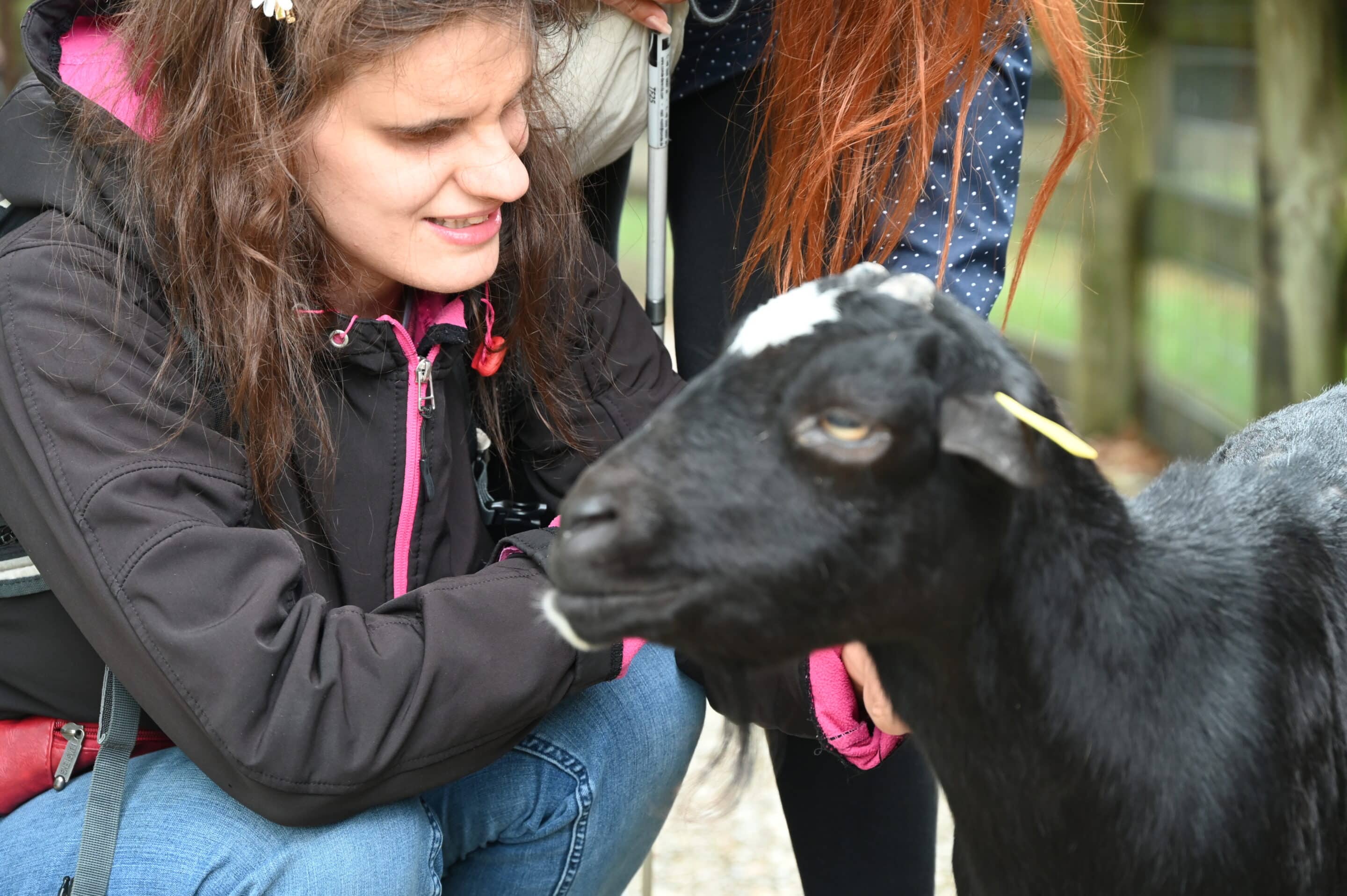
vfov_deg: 11.9
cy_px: 448
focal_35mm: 115
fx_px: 4300
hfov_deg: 17.8
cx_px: 674
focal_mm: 115
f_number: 6.3
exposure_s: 1/125
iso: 2000
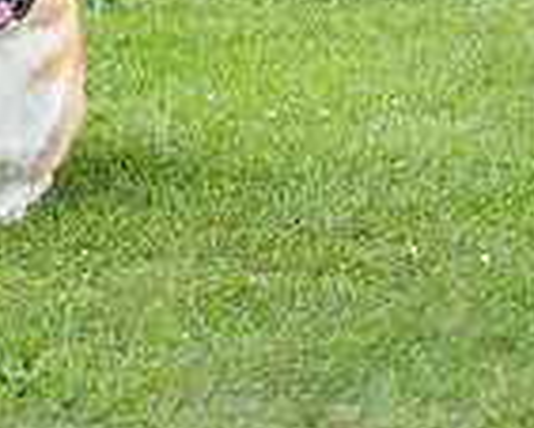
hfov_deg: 6.1
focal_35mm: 314
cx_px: 2
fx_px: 4966
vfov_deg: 4.9
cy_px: -205
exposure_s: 1/640
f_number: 3.5
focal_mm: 70
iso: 160
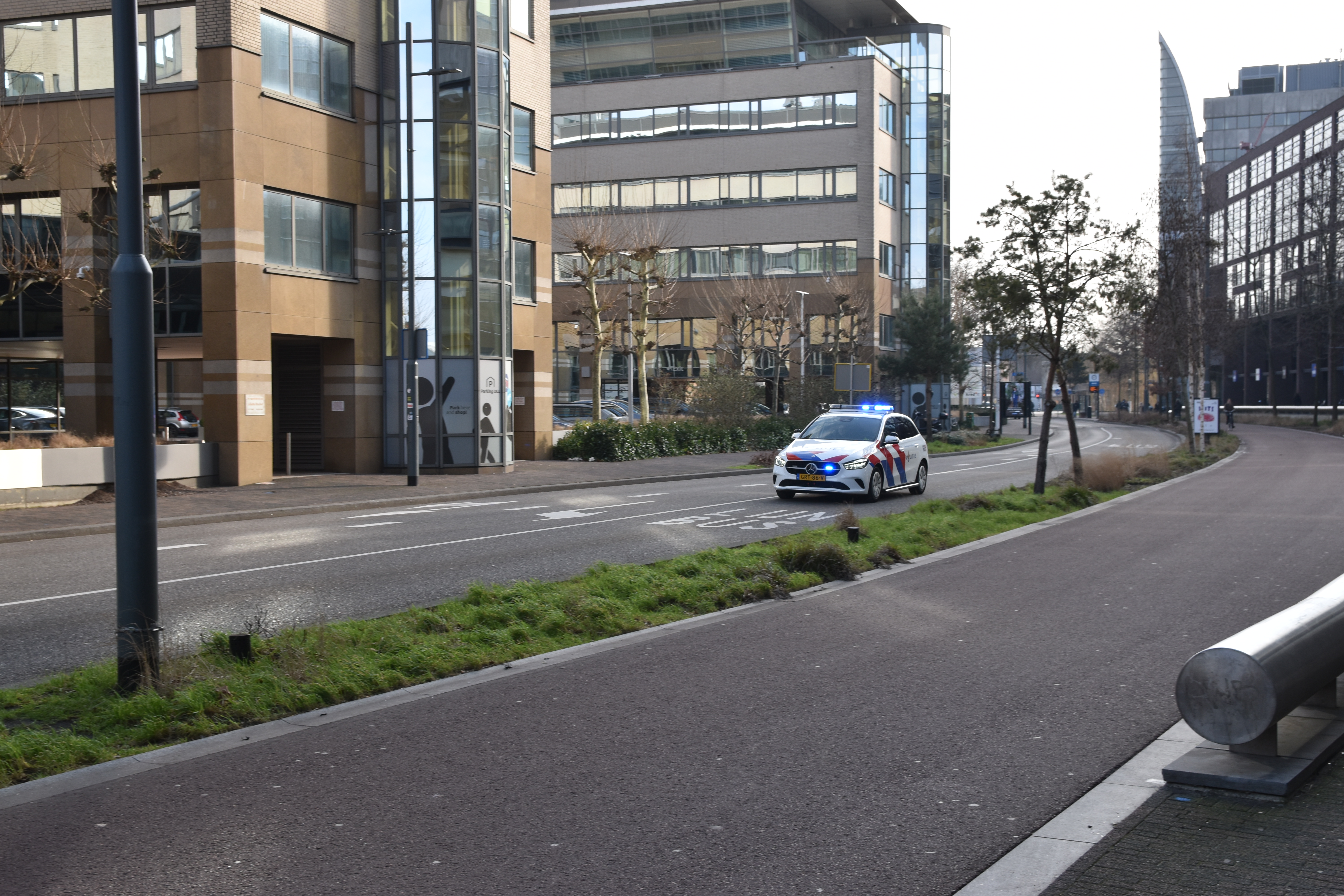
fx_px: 1624
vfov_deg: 30.8
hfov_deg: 45.0
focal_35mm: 44
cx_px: 672
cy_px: 448
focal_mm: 29
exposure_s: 1/250
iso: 200
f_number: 6.3
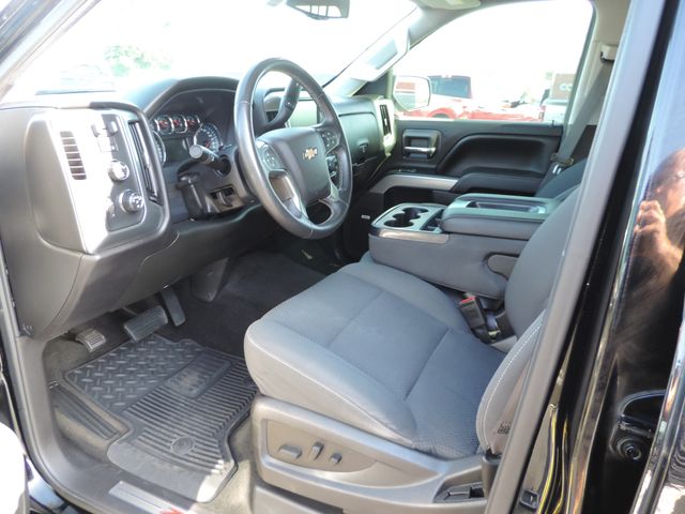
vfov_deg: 56.8
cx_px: 342
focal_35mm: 24
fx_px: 475
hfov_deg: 71.6
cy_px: 257
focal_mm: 4.3
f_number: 3
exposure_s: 1/30
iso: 200
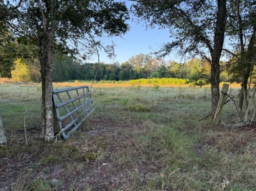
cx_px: 128
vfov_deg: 56.8
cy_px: 96
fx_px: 177
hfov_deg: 71.6
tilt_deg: -4.5
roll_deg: -0.4
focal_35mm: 24
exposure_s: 1/414
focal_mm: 6.76
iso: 80
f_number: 1.78
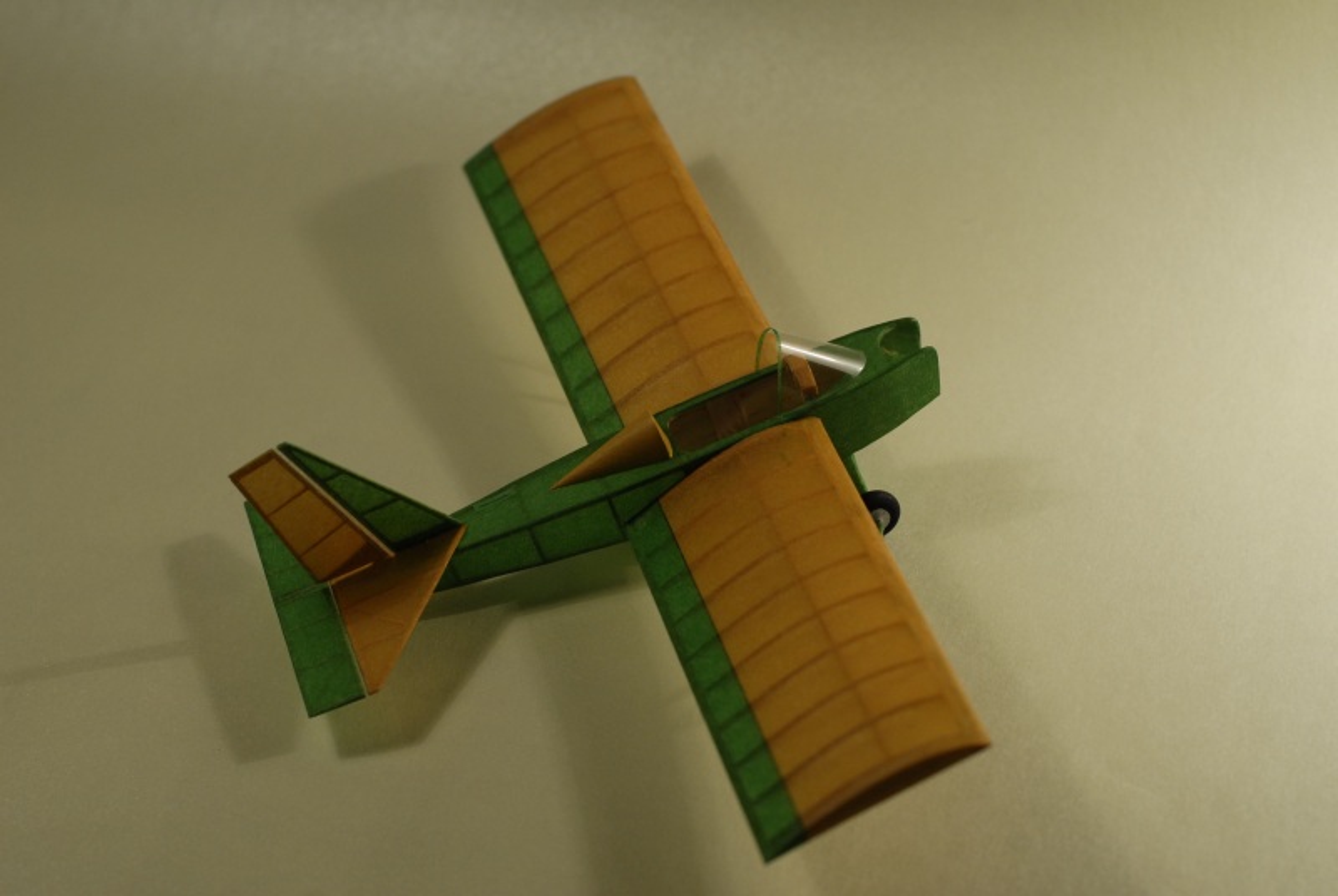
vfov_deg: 18.2
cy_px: 448
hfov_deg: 27.0
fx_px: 2792
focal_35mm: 75
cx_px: 669
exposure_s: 1/180
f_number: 7.1
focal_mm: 50
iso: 400
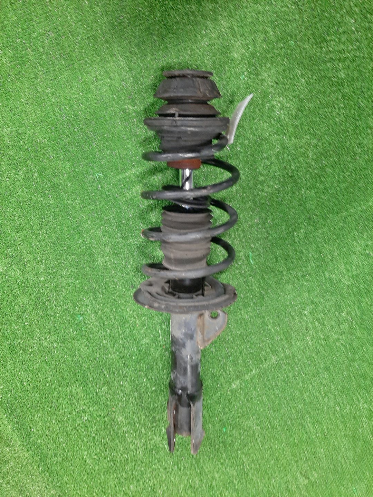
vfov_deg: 67.3
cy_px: 248
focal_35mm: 26
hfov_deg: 53.1
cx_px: 186
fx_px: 374
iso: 187
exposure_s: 1/25
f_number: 1.7
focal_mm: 3.93
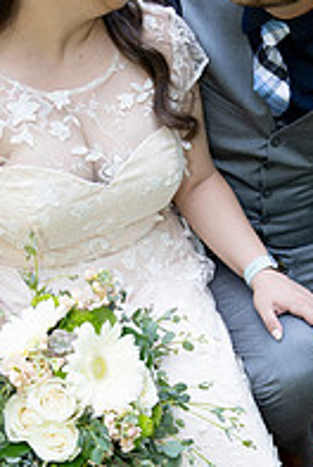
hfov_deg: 18.7
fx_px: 949
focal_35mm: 73
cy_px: 327
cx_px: 171
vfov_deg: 27.4
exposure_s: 1/250
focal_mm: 32
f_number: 3.5
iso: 250
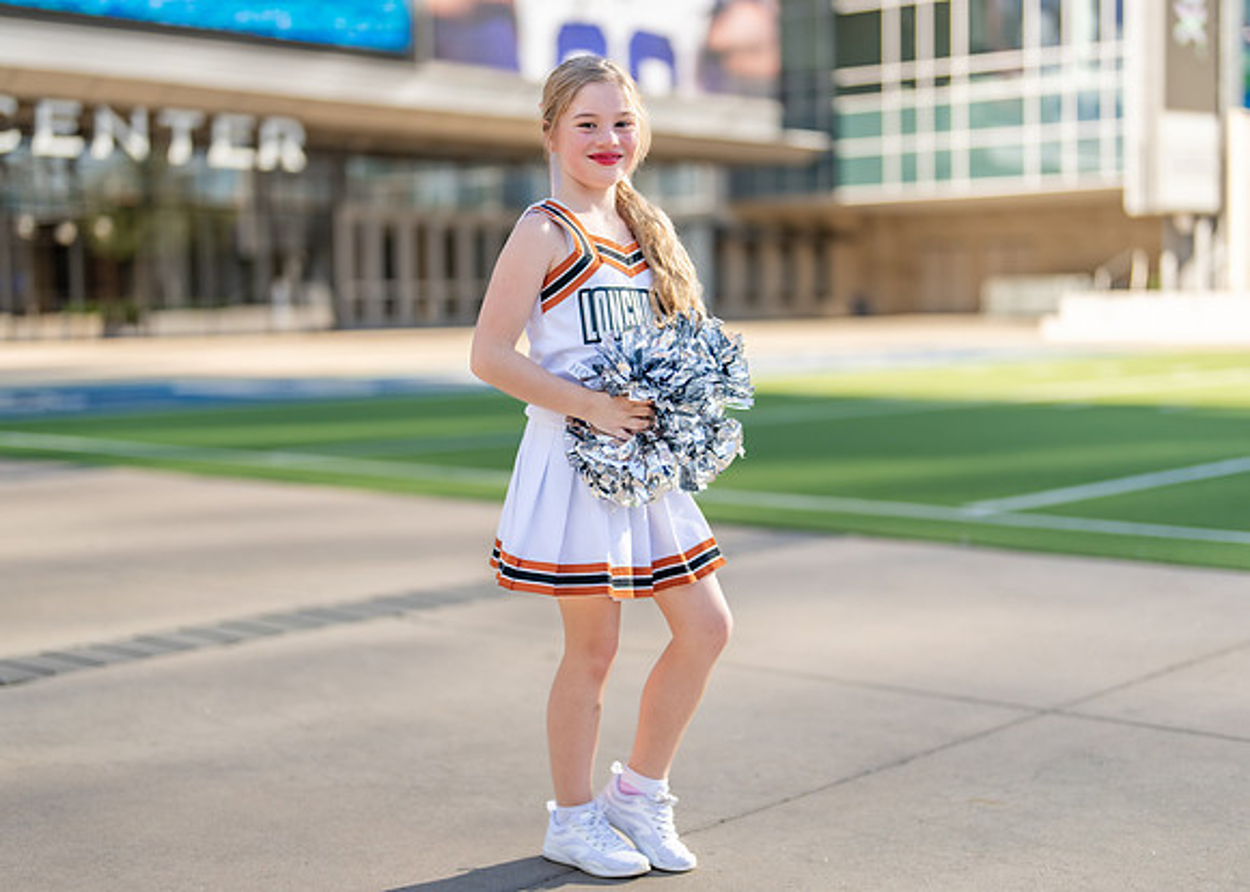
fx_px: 2037
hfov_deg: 34.1
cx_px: 615
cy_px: 464
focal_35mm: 57
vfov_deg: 24.7
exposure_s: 1/3200
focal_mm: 50
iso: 100
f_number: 1.2
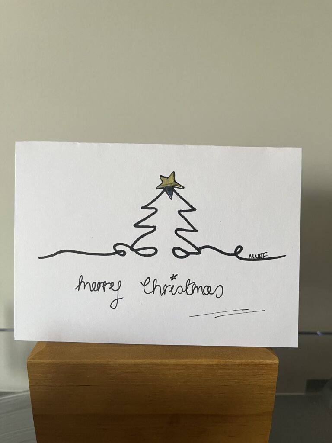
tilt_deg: -14.8
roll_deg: +0.2
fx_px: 332
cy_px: 222
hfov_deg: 53.1
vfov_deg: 67.3
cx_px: 166
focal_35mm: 26
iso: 125
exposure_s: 1/79
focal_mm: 5.1
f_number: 1.6
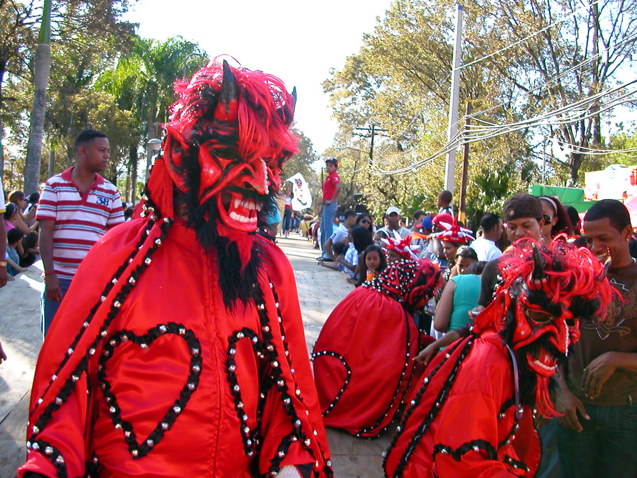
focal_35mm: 37
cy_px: 239
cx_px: 318
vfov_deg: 38.7
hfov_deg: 50.1
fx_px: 681
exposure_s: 1/246
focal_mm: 5.6
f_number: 2.7
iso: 100
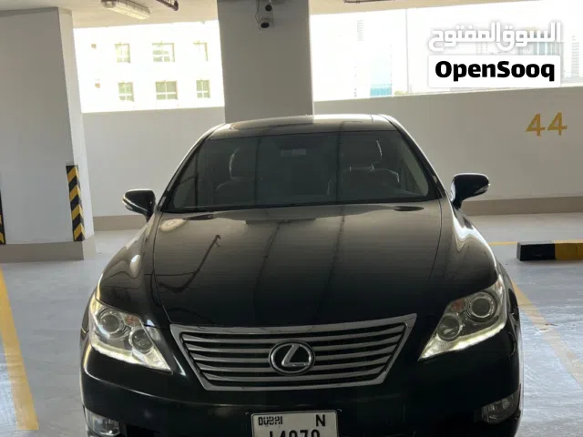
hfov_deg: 67.3
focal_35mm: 26
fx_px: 438
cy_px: 218
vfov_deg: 53.1
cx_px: 292
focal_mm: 5.7
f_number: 1.5
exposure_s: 1/189
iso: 40
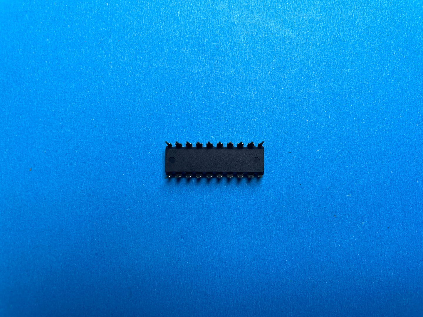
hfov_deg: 67.3
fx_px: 318
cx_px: 212
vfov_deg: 53.1
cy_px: 158
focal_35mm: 26
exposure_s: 1/156
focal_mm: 4.2
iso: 32
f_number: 1.6
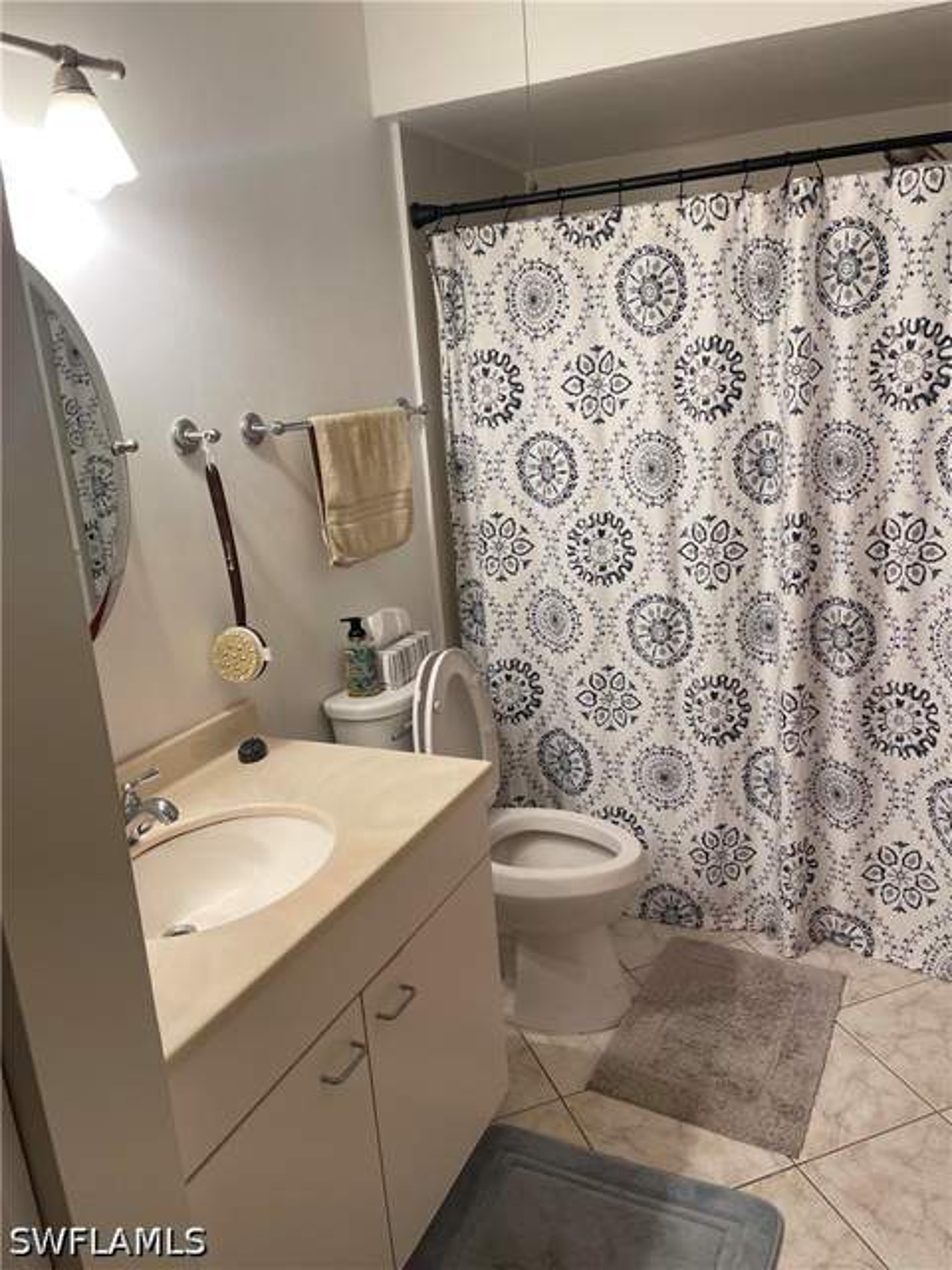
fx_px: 917
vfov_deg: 69.4
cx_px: 476
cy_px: 635
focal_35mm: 25
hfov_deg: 54.9
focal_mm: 5.1
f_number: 1.6
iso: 80
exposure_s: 1/120
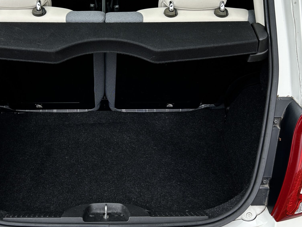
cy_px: 116
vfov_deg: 32.9
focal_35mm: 44
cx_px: 103
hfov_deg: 42.4
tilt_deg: -45.3
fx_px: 384
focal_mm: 5.7
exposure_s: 1/1019
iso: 50
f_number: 1.5
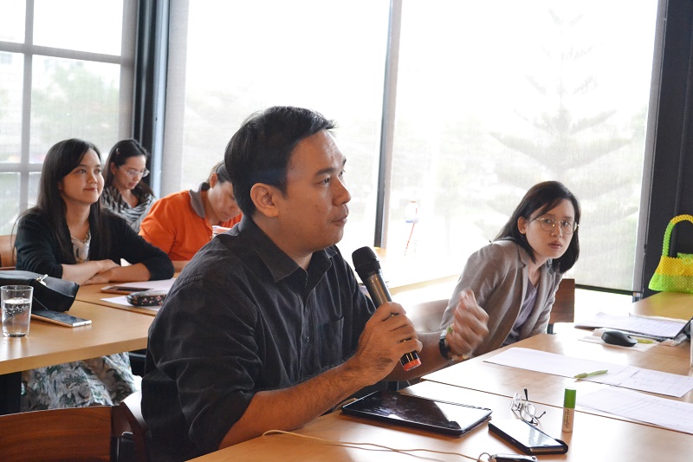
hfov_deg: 38.9
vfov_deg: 26.5
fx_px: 981
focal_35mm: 51
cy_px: 231
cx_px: 346
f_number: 5
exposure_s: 1/50
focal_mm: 34
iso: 3200
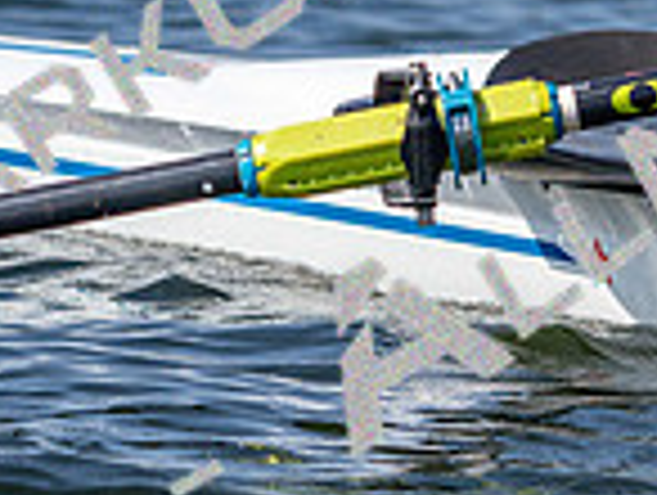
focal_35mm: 789
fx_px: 15000
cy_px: -241
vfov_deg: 1.9
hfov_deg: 2.5
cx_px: 1246
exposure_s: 1/2000
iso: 200
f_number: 5.6
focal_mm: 207
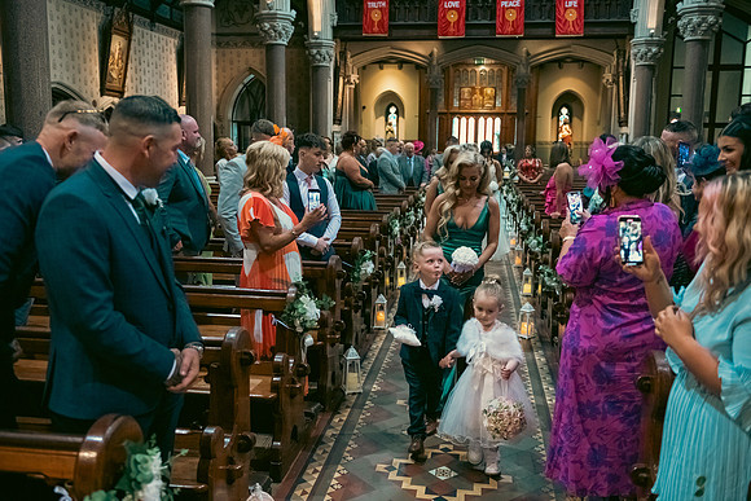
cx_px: 376
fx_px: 709
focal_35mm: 34
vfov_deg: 38.9
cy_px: 250
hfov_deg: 55.8
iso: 1600
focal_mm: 34
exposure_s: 1/160
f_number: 3.5
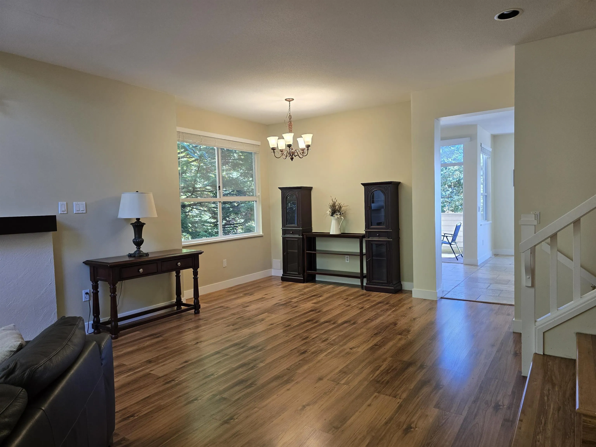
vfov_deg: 58.9
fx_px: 396
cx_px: 298
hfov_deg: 73.9
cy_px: 224
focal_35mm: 23
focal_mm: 6.3
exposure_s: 1/120
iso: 125
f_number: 1.7
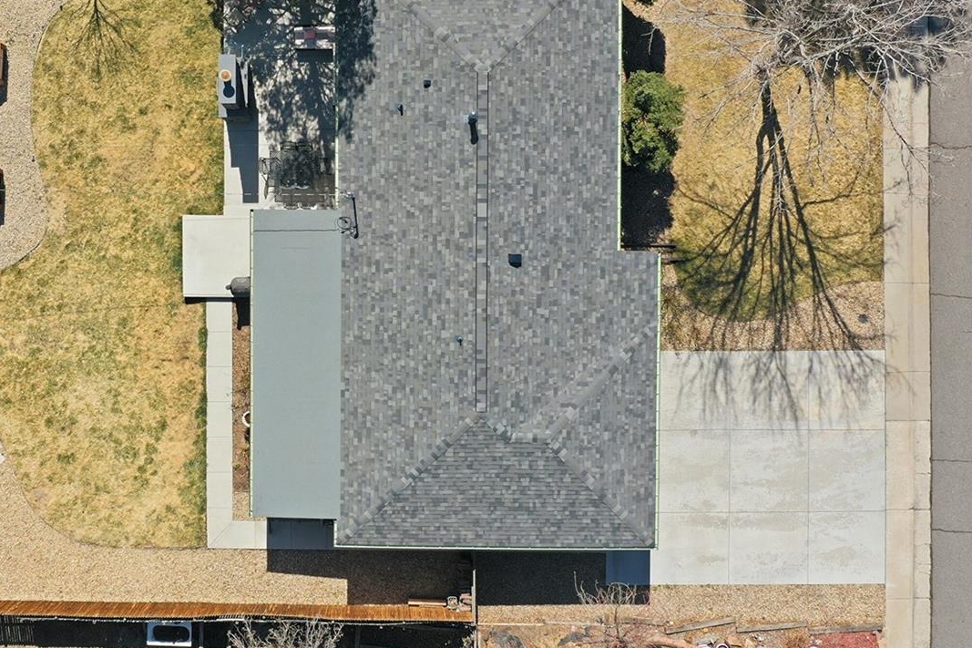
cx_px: 347
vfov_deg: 31.8
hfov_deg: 45.9
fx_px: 1134
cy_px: 280
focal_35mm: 42
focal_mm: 10.3
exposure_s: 1/500
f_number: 6.3
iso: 100
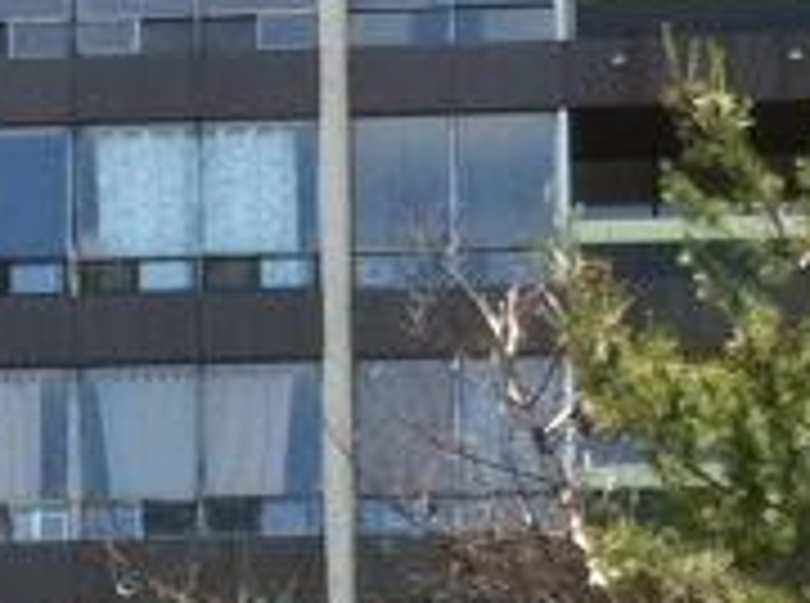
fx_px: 5881
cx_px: -104
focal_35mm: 252
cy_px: 976
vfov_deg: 5.8
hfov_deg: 7.8
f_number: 2.8
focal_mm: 3.85
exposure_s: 1/413
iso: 80
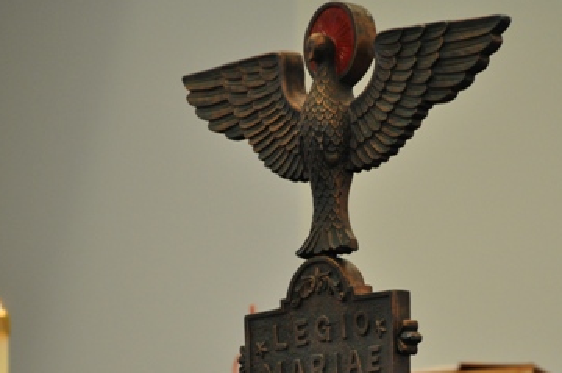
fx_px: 5190
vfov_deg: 4.1
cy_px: 296
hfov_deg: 6.2
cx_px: 333
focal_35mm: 333
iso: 800
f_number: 4.8
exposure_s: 1/40
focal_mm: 125
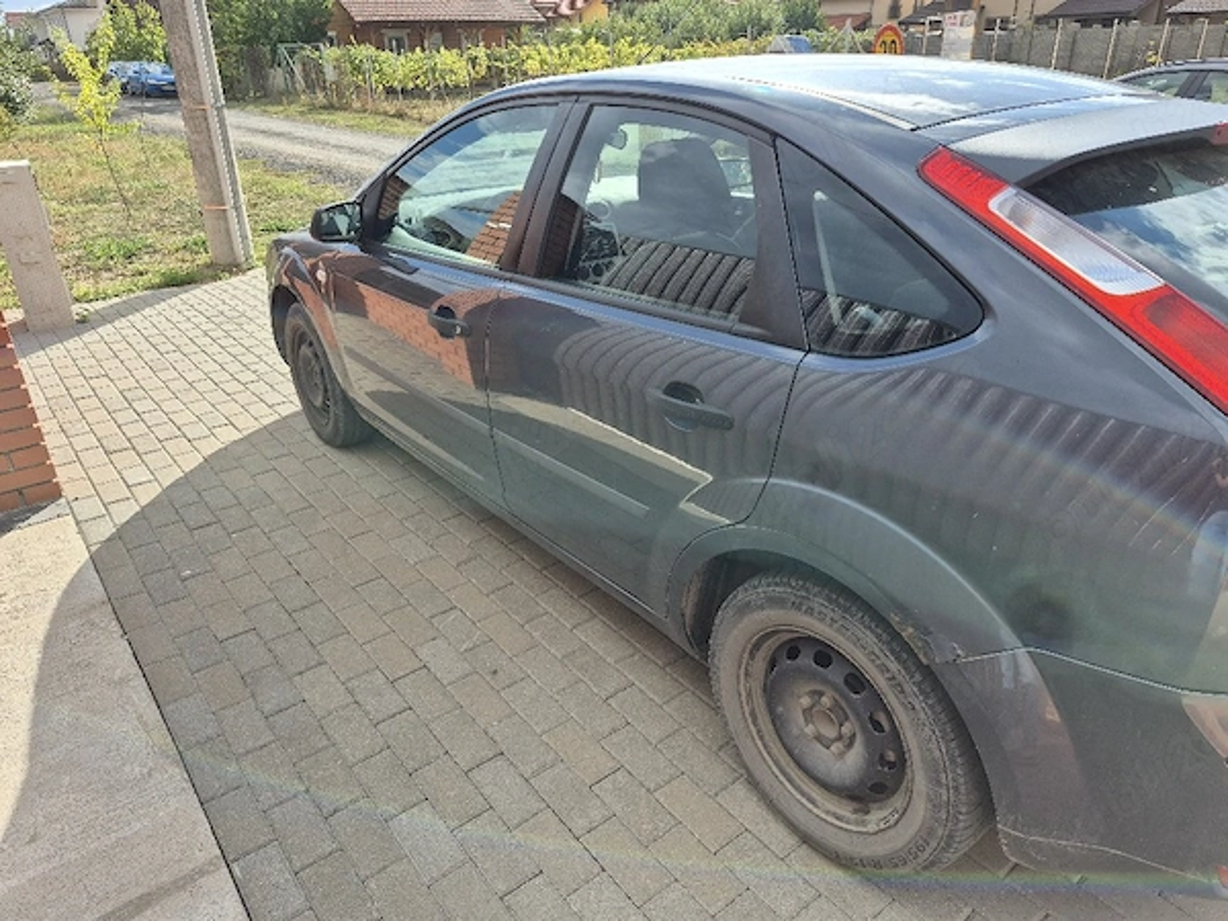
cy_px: 460
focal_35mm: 23
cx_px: 614
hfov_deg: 73.9
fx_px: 816
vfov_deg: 58.9
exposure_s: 1/1250
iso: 25
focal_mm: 5.4
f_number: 1.8
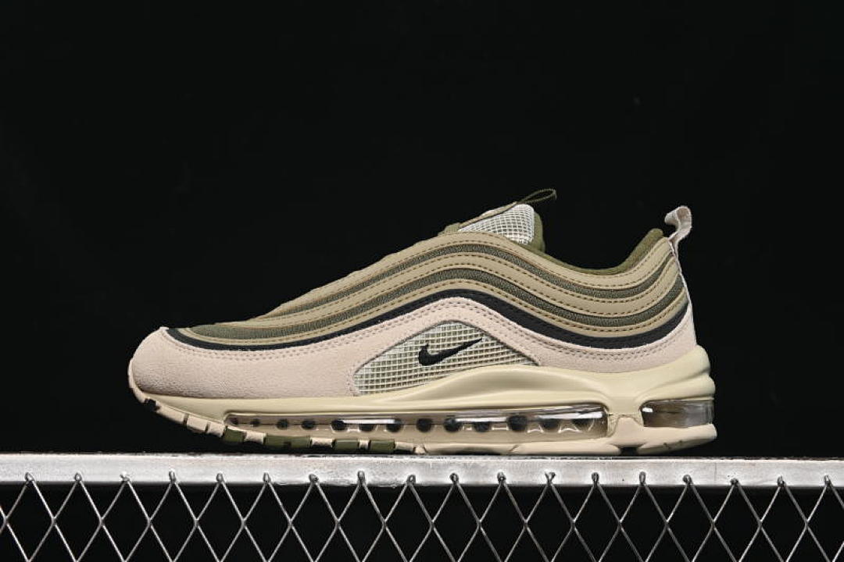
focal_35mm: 75
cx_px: 422
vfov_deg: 18.2
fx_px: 1758
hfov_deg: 27.0
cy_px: 281
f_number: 6.3
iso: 160
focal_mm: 50
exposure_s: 1/50
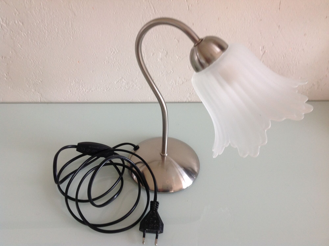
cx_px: 164
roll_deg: -2.9
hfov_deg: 52.7
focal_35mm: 35
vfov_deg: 40.6
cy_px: 123
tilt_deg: -42.4
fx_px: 332
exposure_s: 1/15
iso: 80
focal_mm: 4.28
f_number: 2.4
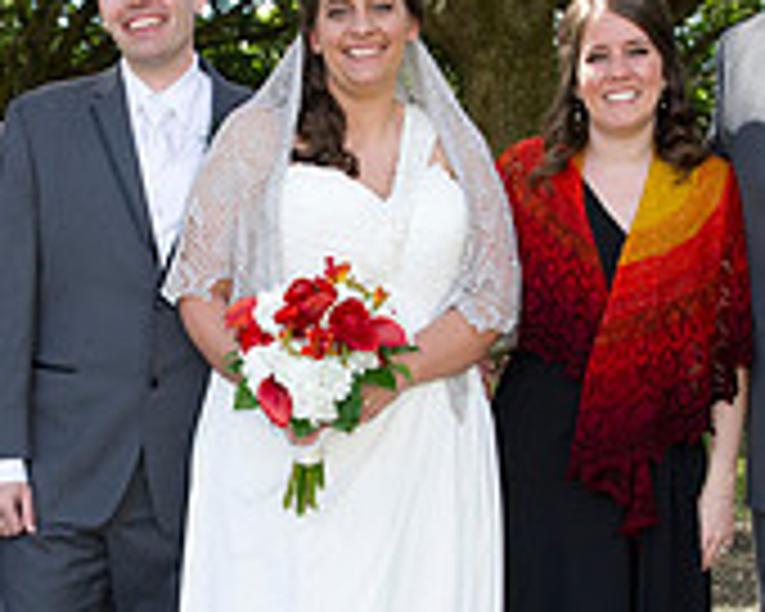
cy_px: 450
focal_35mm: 109
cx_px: 184
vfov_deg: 14.1
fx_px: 2468
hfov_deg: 17.5
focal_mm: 34
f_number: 5.6
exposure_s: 1/160
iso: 320
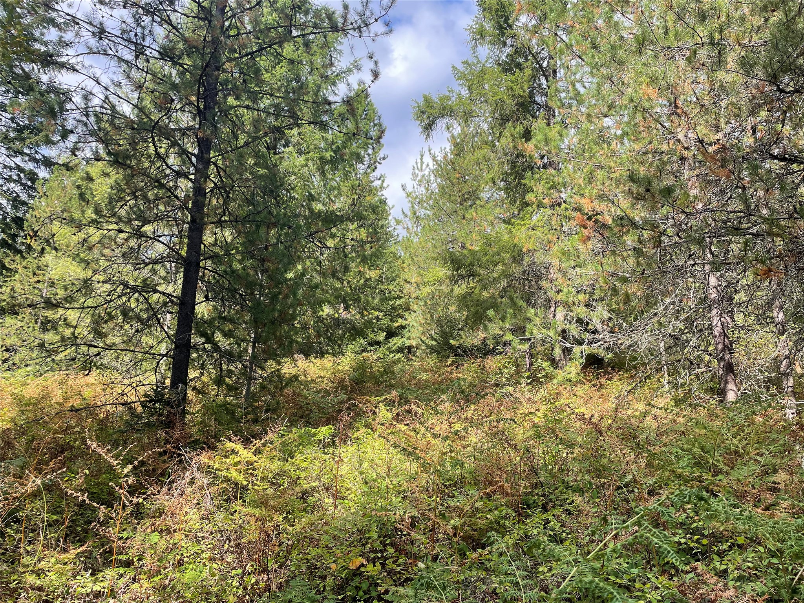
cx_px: 402
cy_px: 302
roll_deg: -3.4
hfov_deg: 67.3
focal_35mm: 26
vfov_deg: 53.1
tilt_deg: +13.7
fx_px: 604
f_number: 1.6
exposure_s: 1/796
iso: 32
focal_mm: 4.2
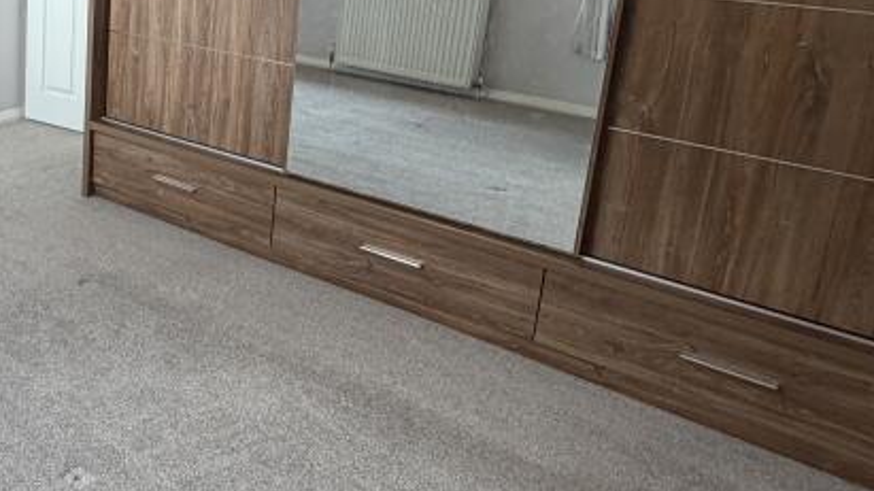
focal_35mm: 38
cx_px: 30
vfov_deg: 30.1
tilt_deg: -13.5
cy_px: 68
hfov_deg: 45.7
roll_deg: -1.1
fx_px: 880
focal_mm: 2.22
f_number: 2.2
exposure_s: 1/100
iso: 125
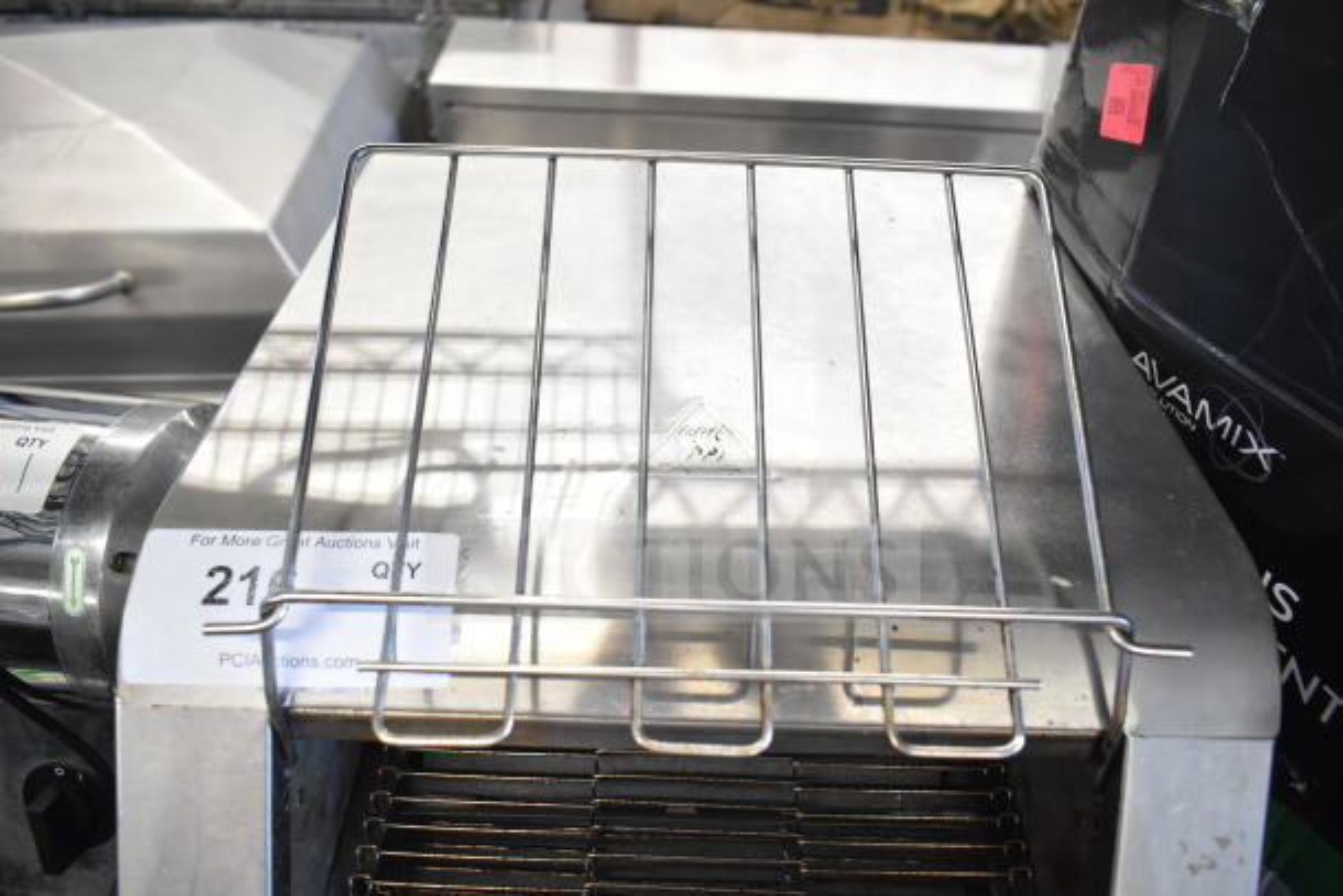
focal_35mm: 27
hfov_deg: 67.4
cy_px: 448
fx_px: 1007
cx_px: 672
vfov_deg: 48.0
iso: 1600
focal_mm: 18
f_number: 4
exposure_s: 1/60
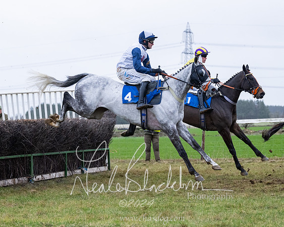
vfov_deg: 12.4
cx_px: 101
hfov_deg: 15.5
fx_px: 1043
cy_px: 133
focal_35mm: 124
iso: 1250
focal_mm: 75
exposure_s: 1/1600
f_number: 3.5
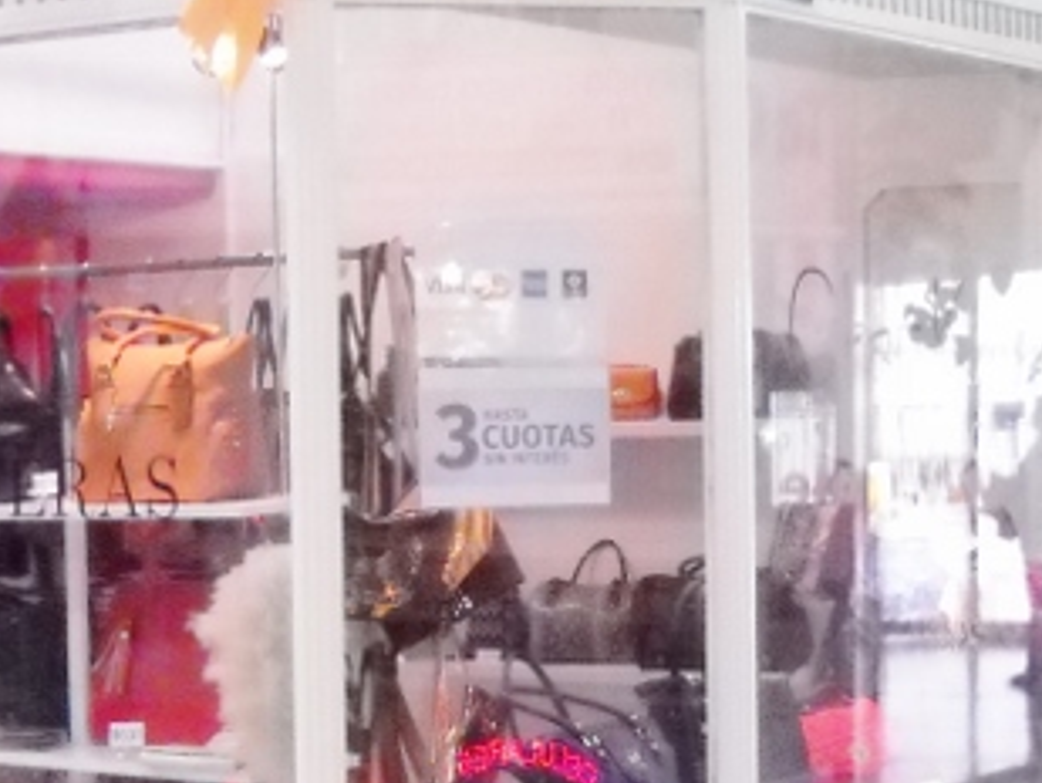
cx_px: 435
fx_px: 3192
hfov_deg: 18.5
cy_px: 564
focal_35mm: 106
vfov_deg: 13.9
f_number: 3.1
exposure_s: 1/100
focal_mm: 6.72
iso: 800
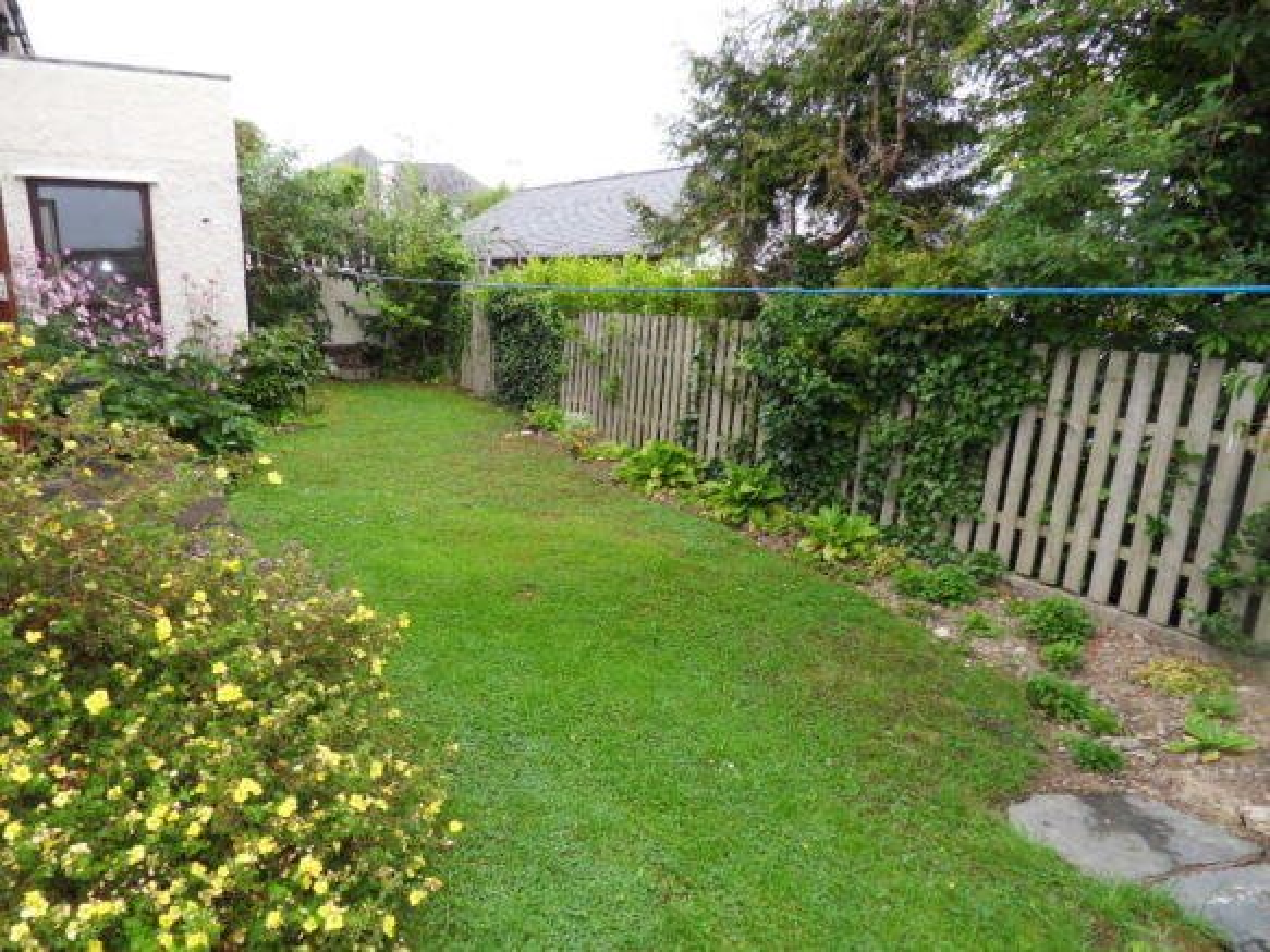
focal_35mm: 24
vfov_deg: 56.8
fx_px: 880
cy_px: 476
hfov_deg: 71.6
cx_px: 635
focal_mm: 4.3
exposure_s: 1/180
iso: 100
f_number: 3.3
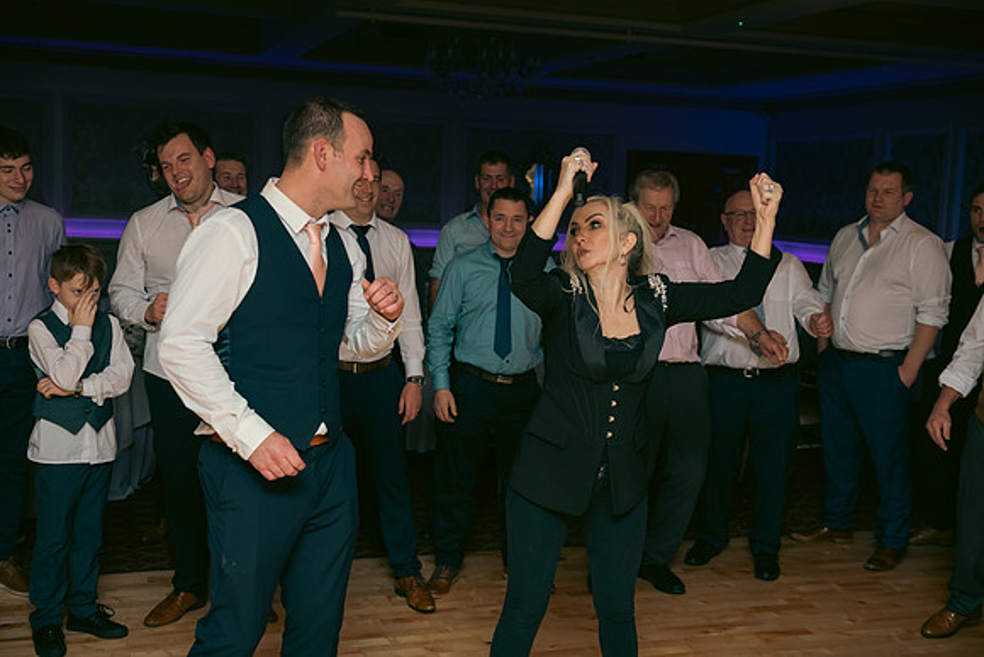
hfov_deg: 44.5
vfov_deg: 30.5
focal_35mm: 44
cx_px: 492
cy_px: 328
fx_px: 1203
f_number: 3.5
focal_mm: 44
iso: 500
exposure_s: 1/160
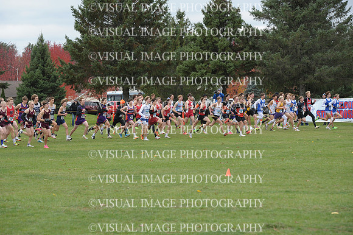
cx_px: 176
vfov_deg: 8.3
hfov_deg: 12.5
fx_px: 1617
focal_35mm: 165
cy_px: 118
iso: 1000
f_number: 6.3
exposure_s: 1/800
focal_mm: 165
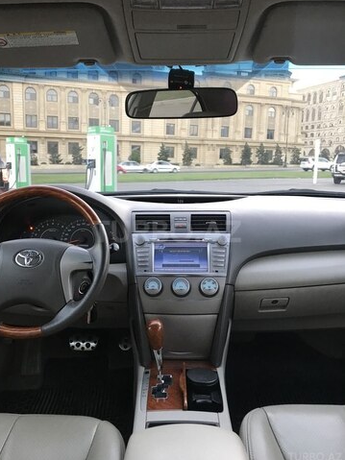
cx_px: 167
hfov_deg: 48.2
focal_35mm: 29
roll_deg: -1.8
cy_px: 231
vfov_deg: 61.7
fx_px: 386
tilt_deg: -9.4
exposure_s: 1/20
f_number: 1.8
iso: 40
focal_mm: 3.99
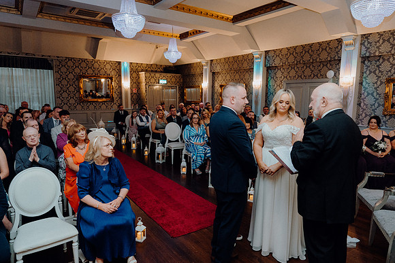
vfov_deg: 53.2
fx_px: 263
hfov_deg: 73.7
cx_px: 198
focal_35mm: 24
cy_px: 132
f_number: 3.5
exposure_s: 1/160
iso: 2500
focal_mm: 24
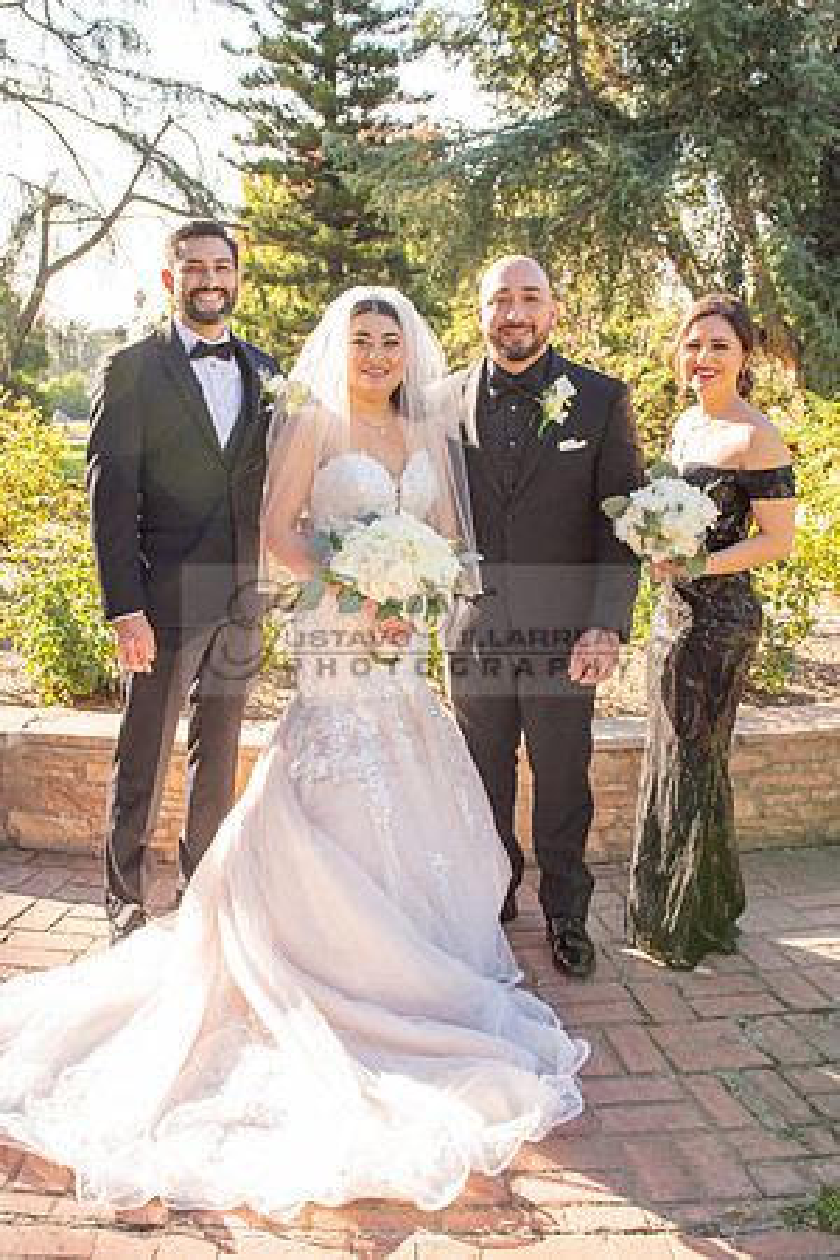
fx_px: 1503
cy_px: 596
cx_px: 376
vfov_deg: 45.5
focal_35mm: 43
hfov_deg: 31.2
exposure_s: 1/250
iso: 200
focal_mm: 27
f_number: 5.6
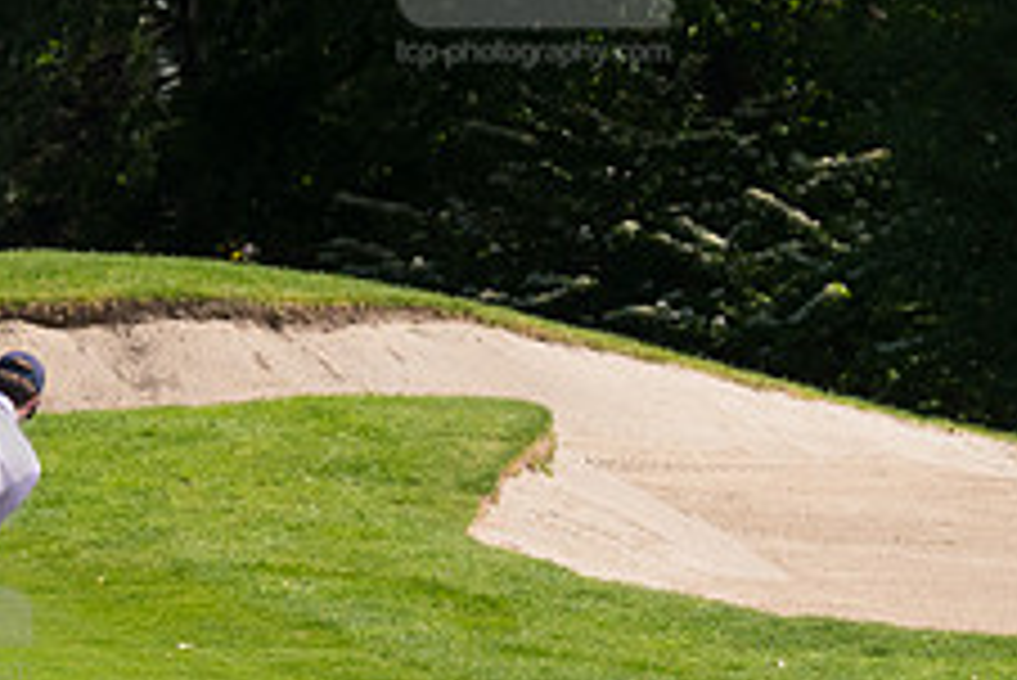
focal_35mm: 769
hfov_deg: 2.7
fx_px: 21737
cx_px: -104
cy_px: 527
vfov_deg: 1.8
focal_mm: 200
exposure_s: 1/1600
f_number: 5.6
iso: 320
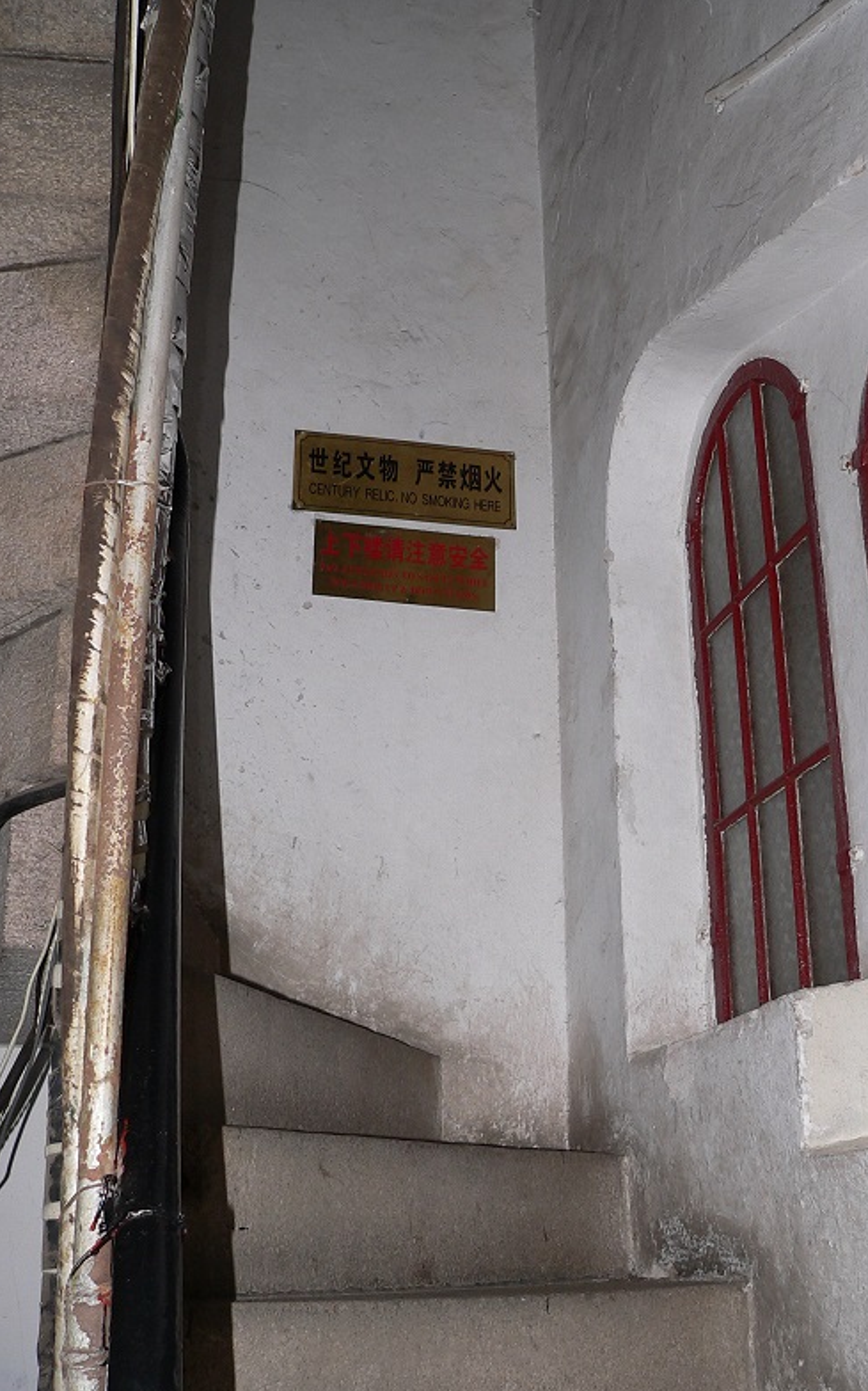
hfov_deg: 32.6
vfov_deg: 50.4
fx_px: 1477
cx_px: 527
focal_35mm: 39
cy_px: 689
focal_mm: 6
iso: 80
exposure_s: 1/60
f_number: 2.8
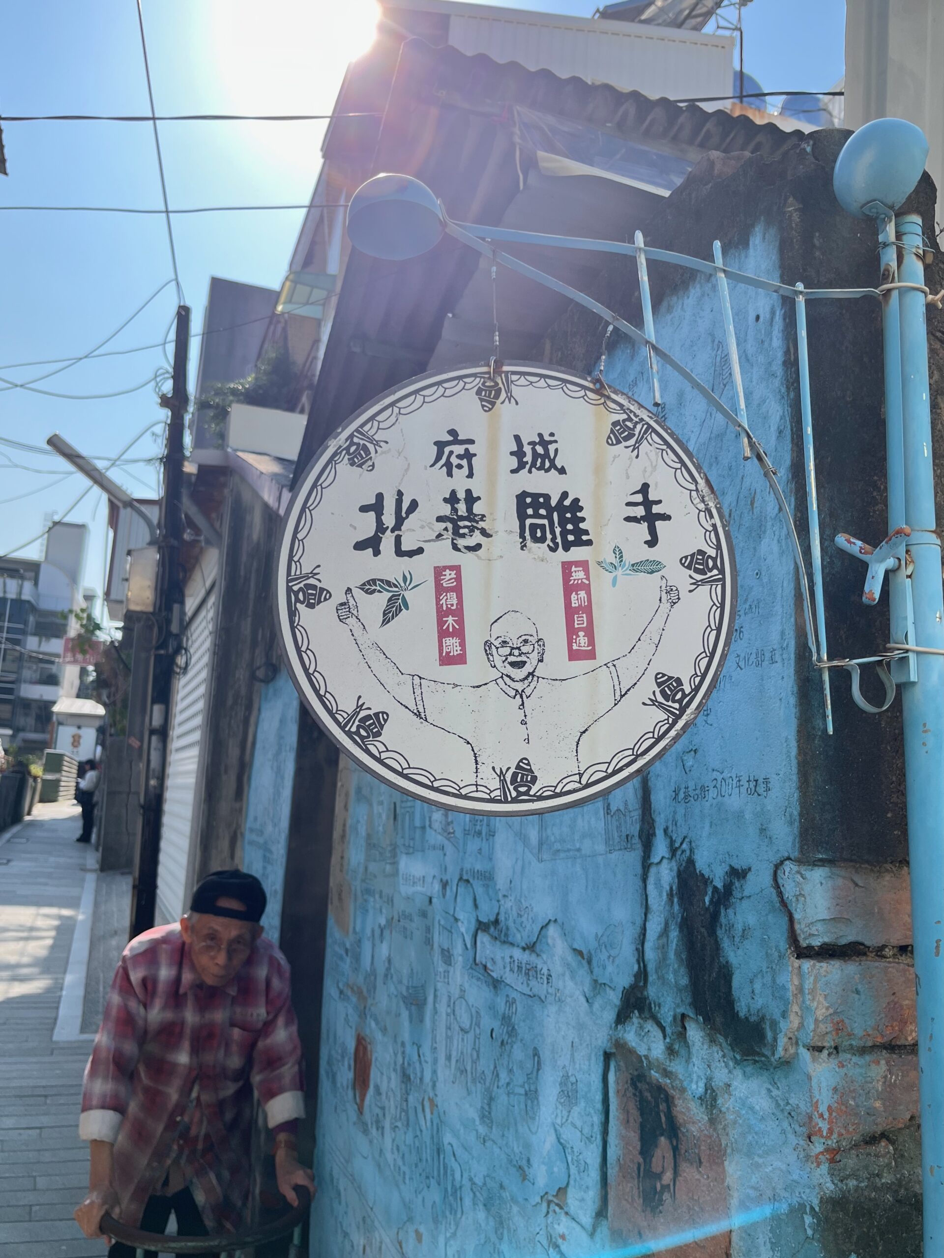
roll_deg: -0.9
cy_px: 629
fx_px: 945
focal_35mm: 26
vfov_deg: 67.3
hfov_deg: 53.1
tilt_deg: +9.6
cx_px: 472
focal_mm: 5.1
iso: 50
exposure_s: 1/2222
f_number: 1.6
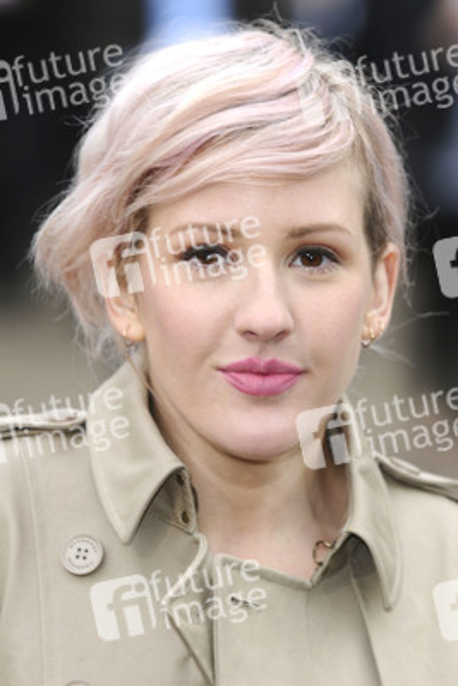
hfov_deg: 5.0
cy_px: 343
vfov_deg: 7.4
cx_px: 229
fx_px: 5291
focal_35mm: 278
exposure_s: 1/160
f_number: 4.5
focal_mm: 185
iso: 320
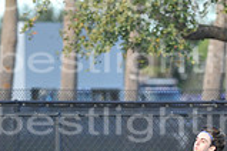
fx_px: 6885
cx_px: 187
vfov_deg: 1.3
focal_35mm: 1092
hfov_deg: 1.9
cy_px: 218
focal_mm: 300
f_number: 4.5
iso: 800
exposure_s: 1/1000
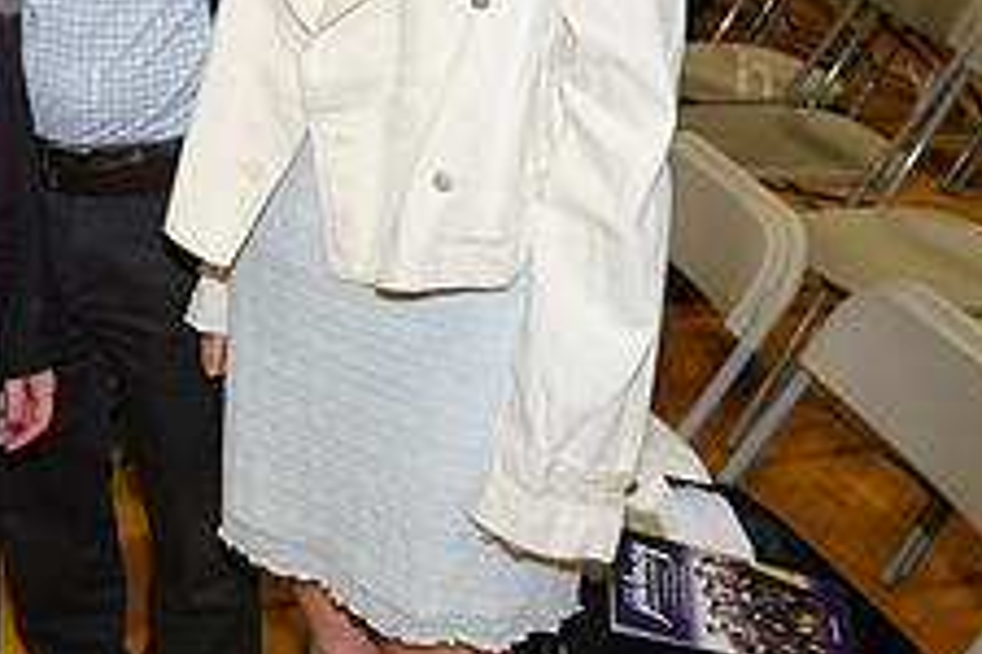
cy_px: -81
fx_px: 1691
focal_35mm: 62
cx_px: -35
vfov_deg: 20.8
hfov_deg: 29.8
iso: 1250
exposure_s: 1/125
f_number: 4
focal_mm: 16
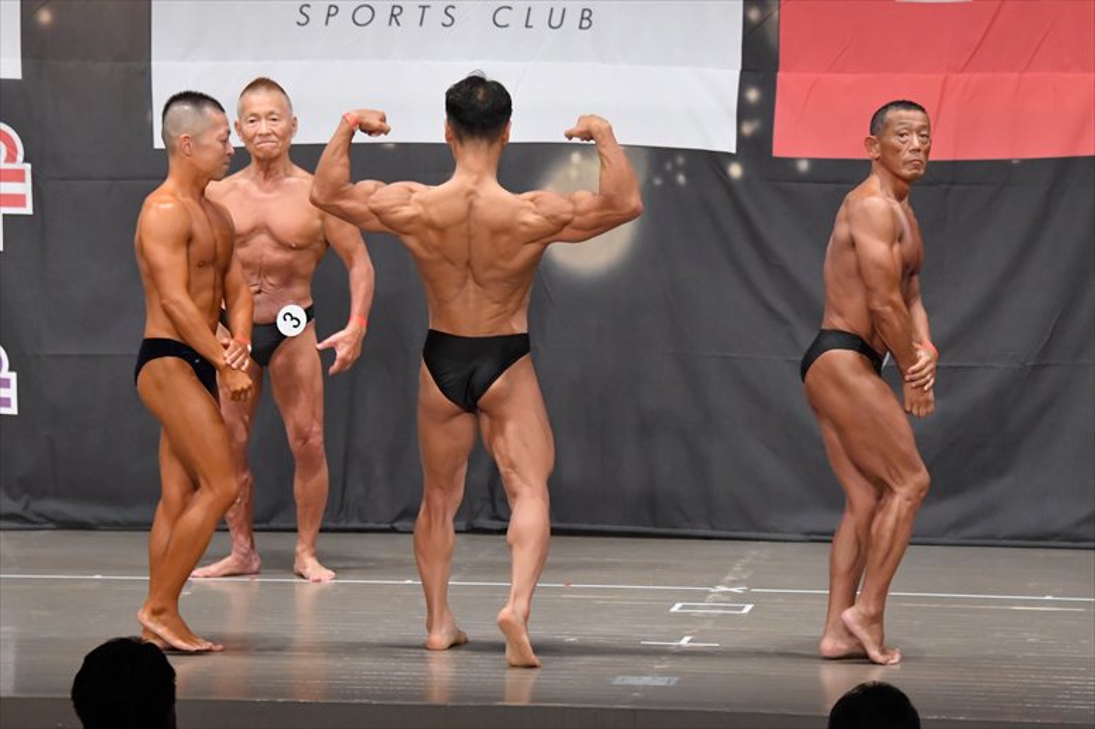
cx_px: 548
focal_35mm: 187
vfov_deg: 7.3
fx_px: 5685
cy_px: 364
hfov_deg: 11.0
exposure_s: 1/400
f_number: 5.6
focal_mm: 125
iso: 6400
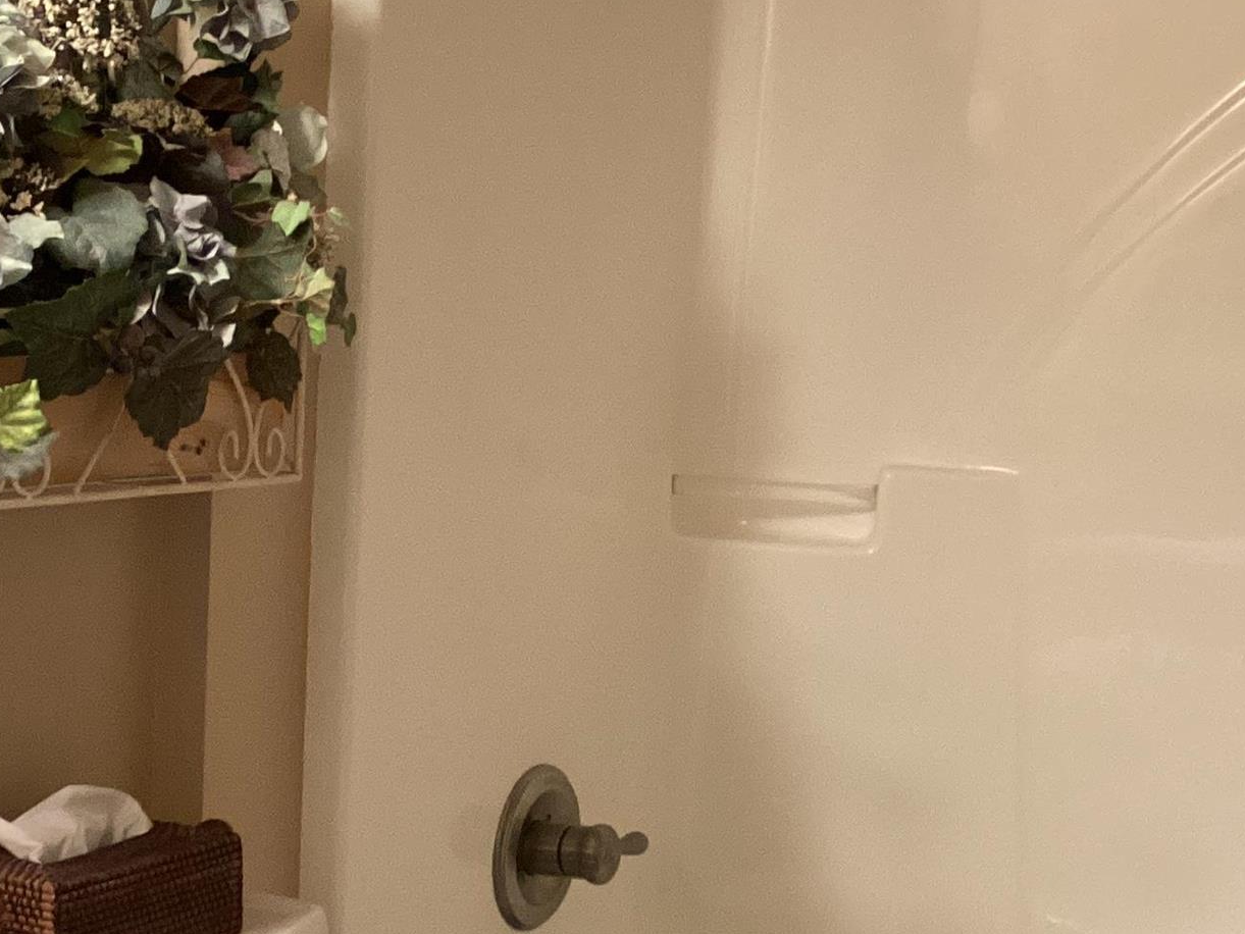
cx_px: 383
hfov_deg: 24.9
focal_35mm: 78
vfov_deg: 18.8
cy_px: 709
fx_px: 2806
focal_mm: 3.3
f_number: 2.4
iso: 320
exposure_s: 1/60
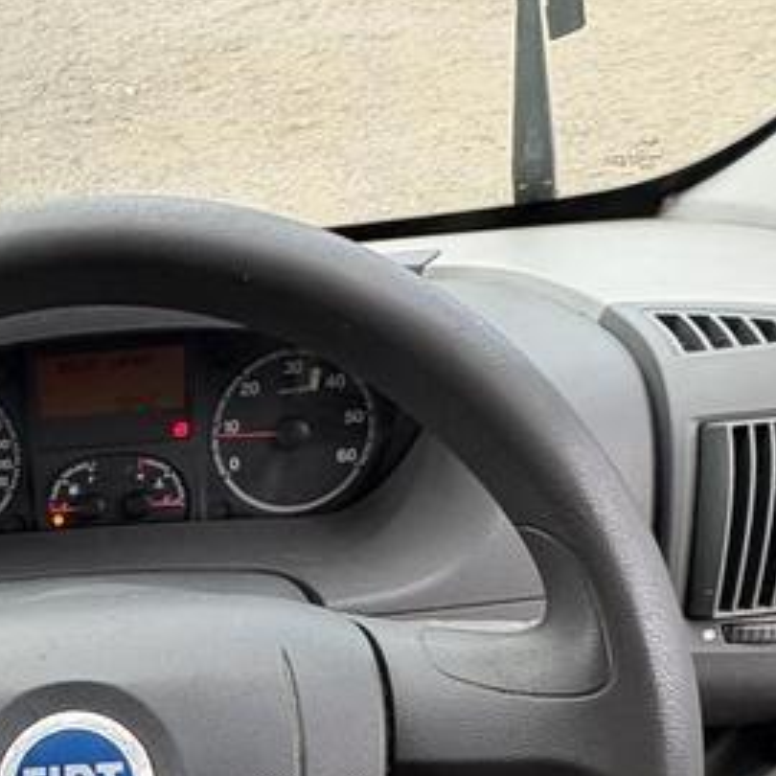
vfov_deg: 37.0
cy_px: 765
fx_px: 1040
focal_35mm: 41
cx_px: 0
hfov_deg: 36.7
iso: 100
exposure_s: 1/127
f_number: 2.2
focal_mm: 2.22
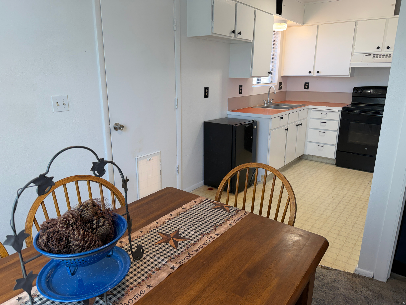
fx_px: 281
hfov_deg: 71.6
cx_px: 203
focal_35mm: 24
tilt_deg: -15.6
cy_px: 152
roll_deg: -1.0
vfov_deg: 56.8
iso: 64
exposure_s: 1/120
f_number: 1.78
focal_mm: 6.76
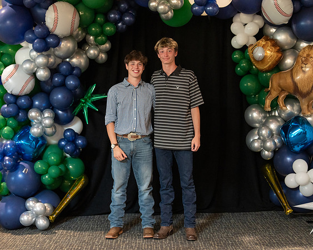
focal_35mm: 60
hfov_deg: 31.5
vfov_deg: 25.4
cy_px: 132
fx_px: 555
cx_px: 157
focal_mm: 50
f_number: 1.2
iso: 1600
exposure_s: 1/320
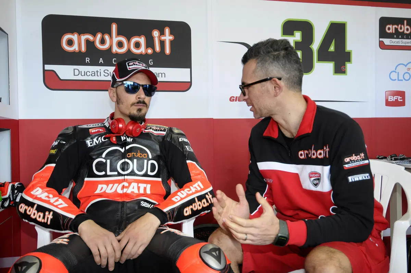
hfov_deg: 57.3
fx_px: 376
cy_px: 136
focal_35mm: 33
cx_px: 206
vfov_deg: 39.9
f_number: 4
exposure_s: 1/125
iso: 800
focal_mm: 22
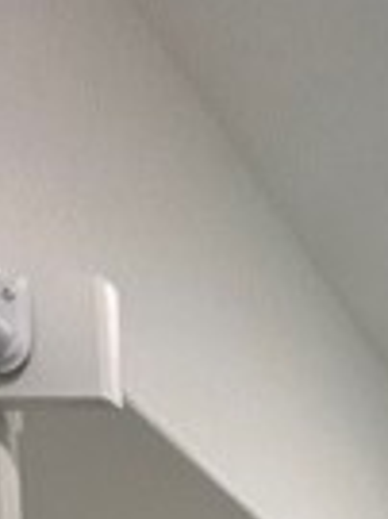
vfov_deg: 15.5
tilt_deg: -7.7
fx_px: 1108
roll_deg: -0.9
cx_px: 845
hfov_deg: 14.9
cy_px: 1219
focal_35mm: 74
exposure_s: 1/60
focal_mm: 1.57
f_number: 1.8
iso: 125
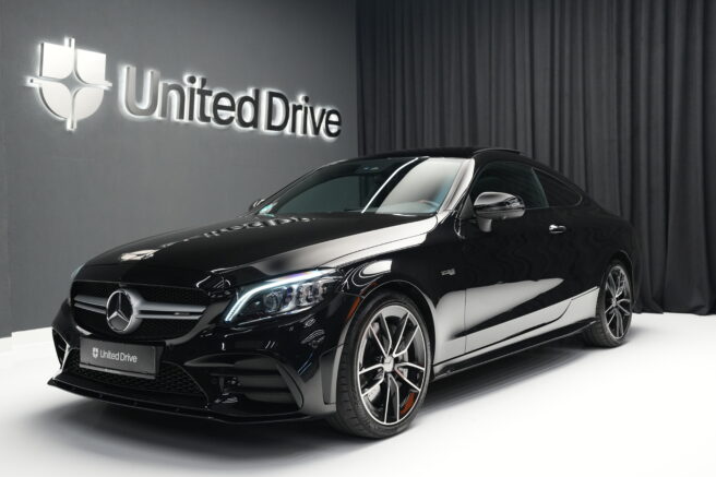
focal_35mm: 41
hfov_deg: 47.4
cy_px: 245
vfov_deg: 32.6
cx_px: 348
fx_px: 815
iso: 2500
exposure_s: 1/40
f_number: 4
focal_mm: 35
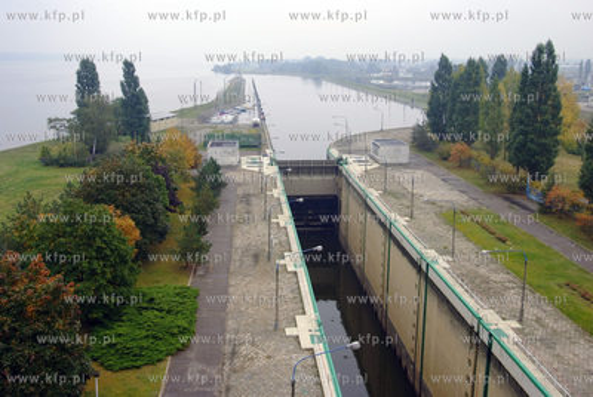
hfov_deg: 53.1
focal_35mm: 36
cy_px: 198
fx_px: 594
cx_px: 296
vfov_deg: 37.0
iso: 100
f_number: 5.6
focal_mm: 24
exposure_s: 1/125
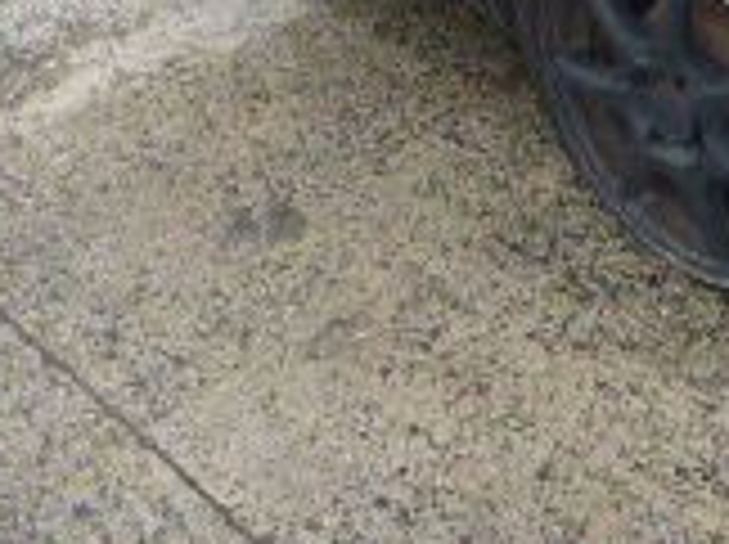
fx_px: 2082
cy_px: -477
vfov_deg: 13.2
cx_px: 598
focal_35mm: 99
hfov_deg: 19.6
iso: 400
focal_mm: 4.5
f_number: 3.9
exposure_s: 1/250
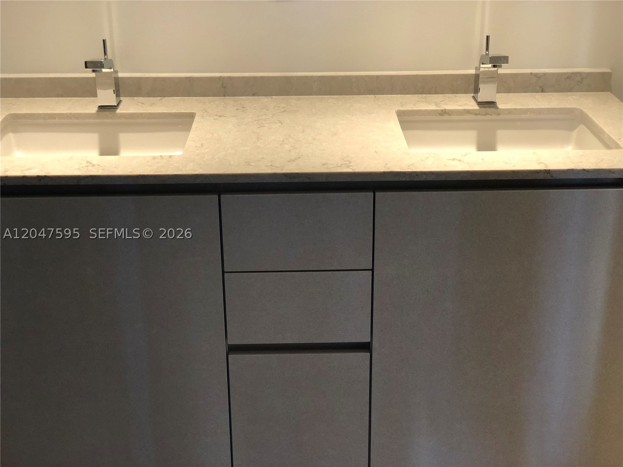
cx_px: 312
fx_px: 936
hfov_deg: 36.8
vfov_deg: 28.0
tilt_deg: -25.6
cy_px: 234
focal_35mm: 52
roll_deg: +0.0
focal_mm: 6
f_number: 2.4
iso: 125
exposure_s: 1/60
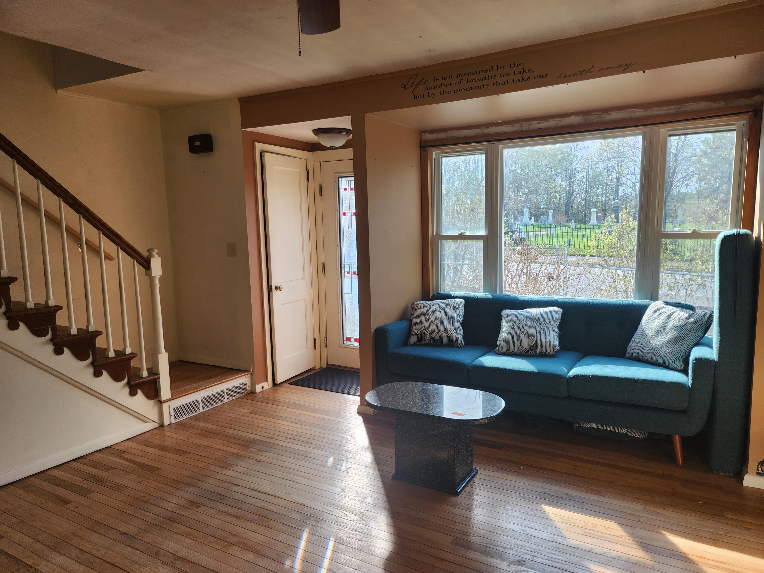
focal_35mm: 24
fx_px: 530
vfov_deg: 56.8
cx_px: 382
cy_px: 286
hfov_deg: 71.6
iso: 50
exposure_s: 1/191
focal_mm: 5
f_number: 1.8
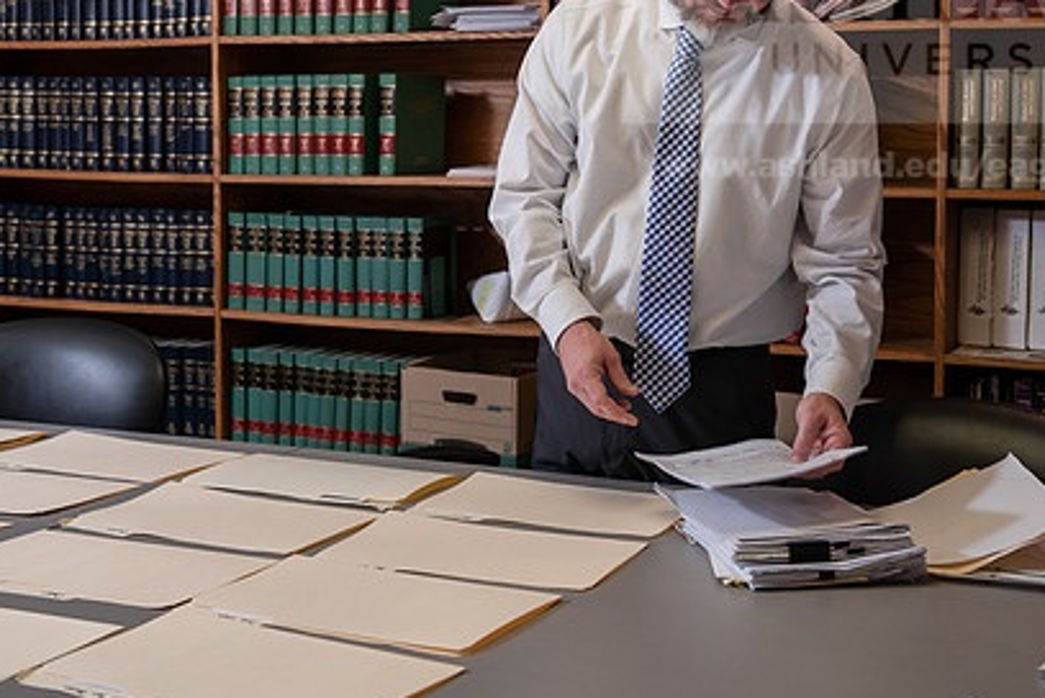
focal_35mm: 57
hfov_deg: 35.0
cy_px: 219
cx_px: 544
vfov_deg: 23.7
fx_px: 1656
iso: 400
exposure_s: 1/100
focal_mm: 40
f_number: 4
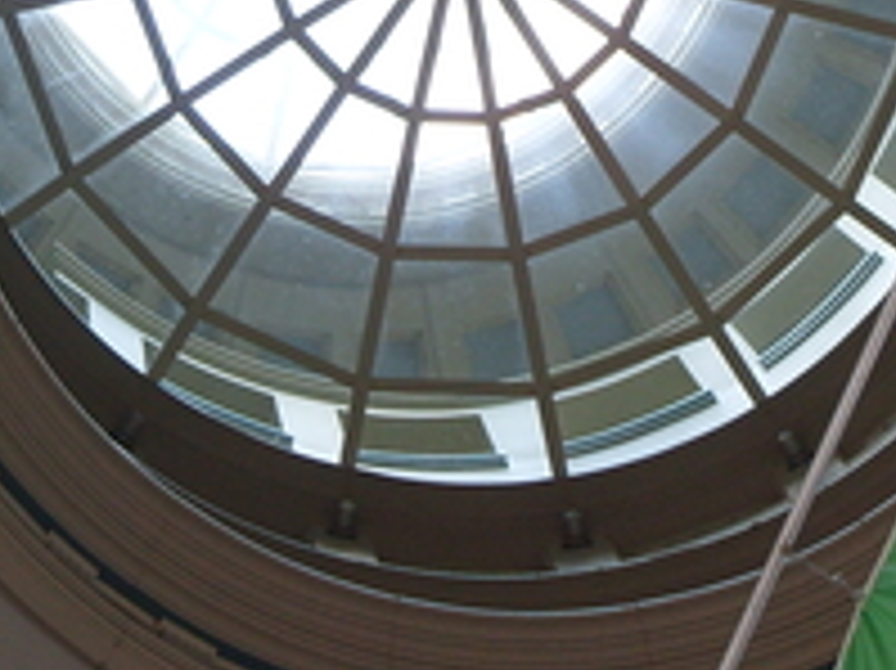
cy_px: -369
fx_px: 5820
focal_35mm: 225
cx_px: 50
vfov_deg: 6.5
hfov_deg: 8.8
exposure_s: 1/90
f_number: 3.3
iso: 120
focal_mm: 15.5
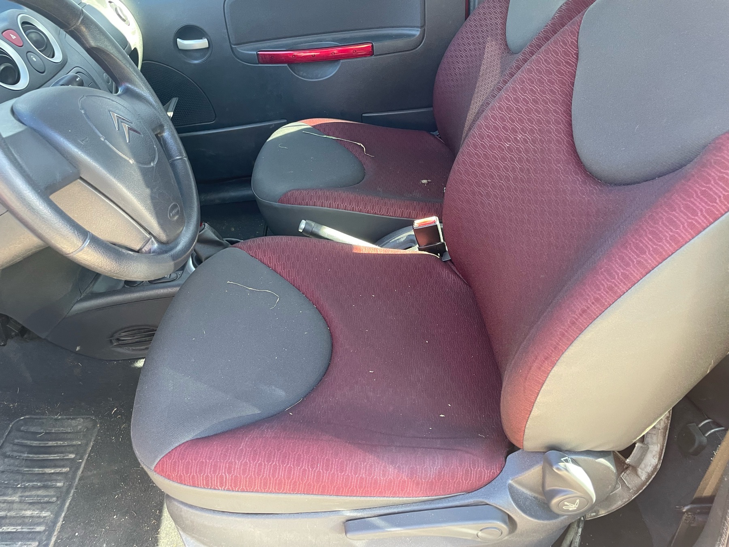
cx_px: 364
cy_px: 274
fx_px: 548
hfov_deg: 67.3
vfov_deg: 53.1
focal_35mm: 26
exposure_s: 1/98
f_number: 1.6
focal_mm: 4.2
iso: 125
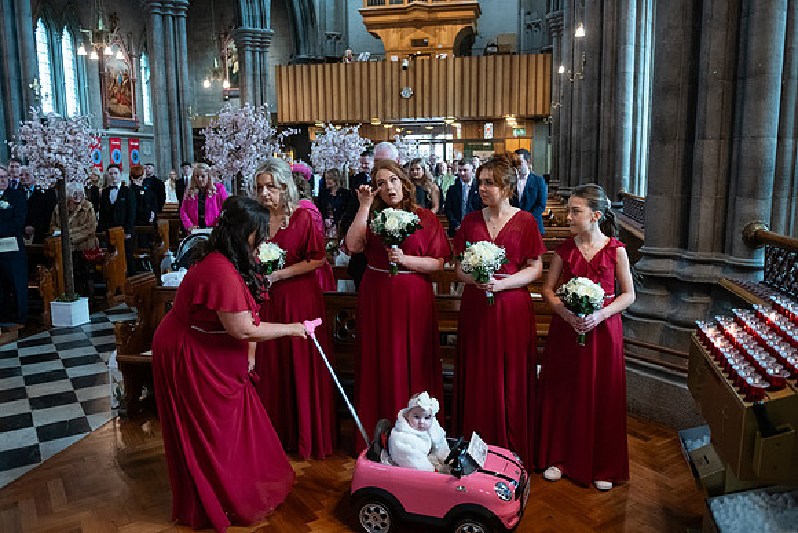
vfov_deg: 46.4
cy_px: 266
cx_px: 399
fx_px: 621
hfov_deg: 65.5
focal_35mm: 28
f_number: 3.5
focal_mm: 28
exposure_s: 1/160
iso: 1250
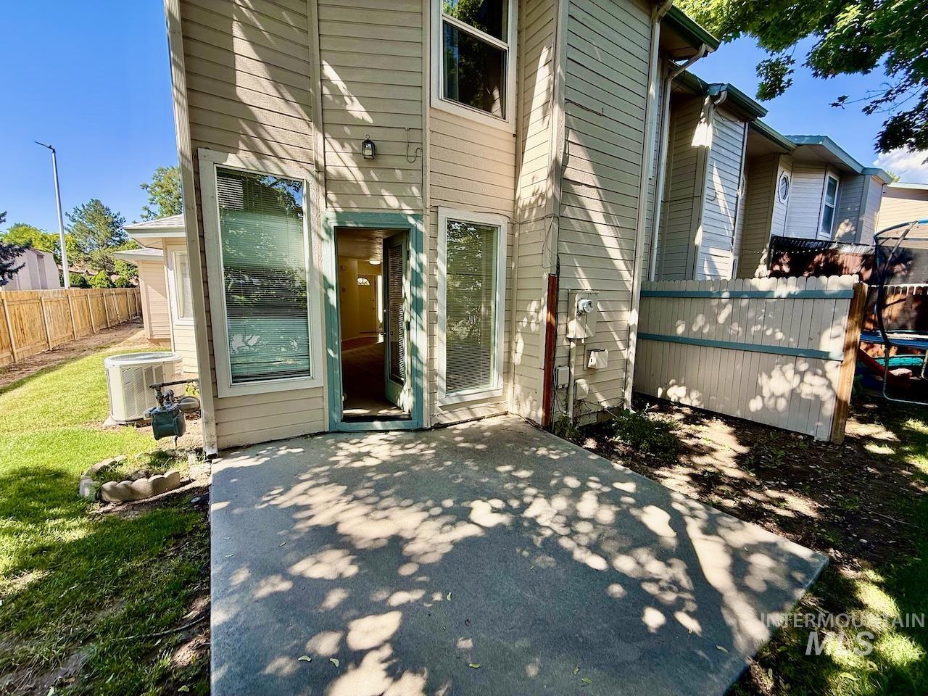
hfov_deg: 102.1
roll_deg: -0.5
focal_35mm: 14
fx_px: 375
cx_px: 464
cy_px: 348
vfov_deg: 85.7
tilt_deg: -7.0
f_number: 2.2
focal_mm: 2.22
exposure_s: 1/267
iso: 64
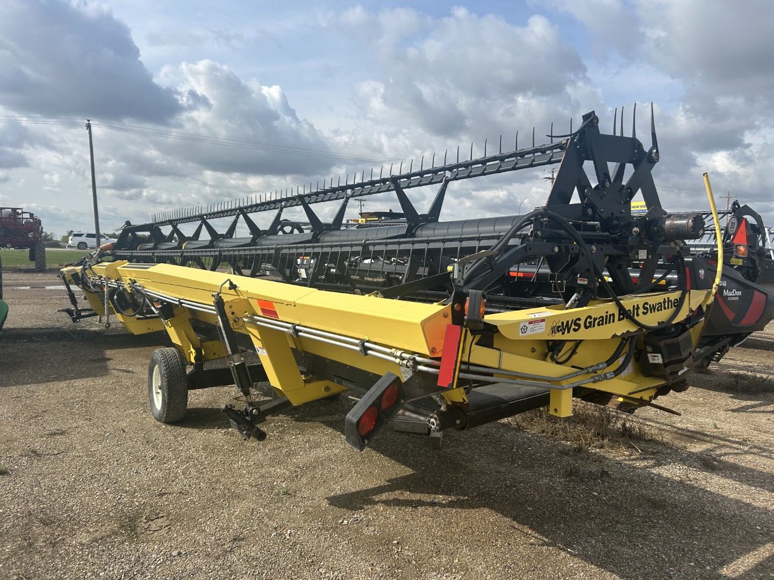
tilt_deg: +0.4
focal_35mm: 26
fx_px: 581
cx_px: 387
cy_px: 290
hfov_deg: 67.3
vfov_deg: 53.1
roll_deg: +0.3
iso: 50
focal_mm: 5.7
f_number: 1.5
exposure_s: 1/4630
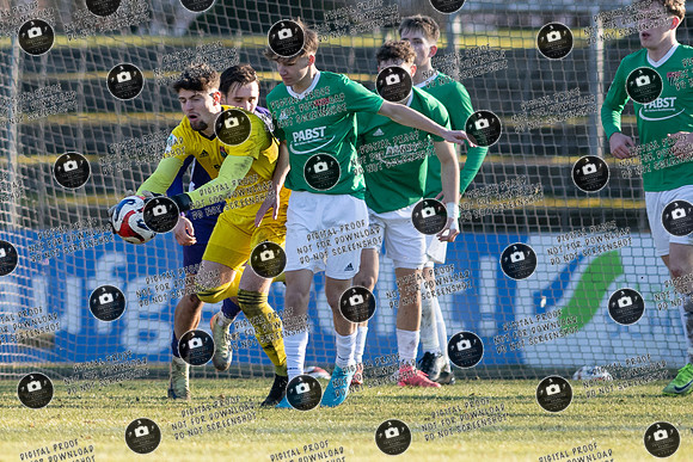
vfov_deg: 1.2
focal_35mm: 1118
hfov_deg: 1.8
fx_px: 21517
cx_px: 228
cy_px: 150
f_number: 3.2
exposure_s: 1/1600
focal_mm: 300
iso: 360
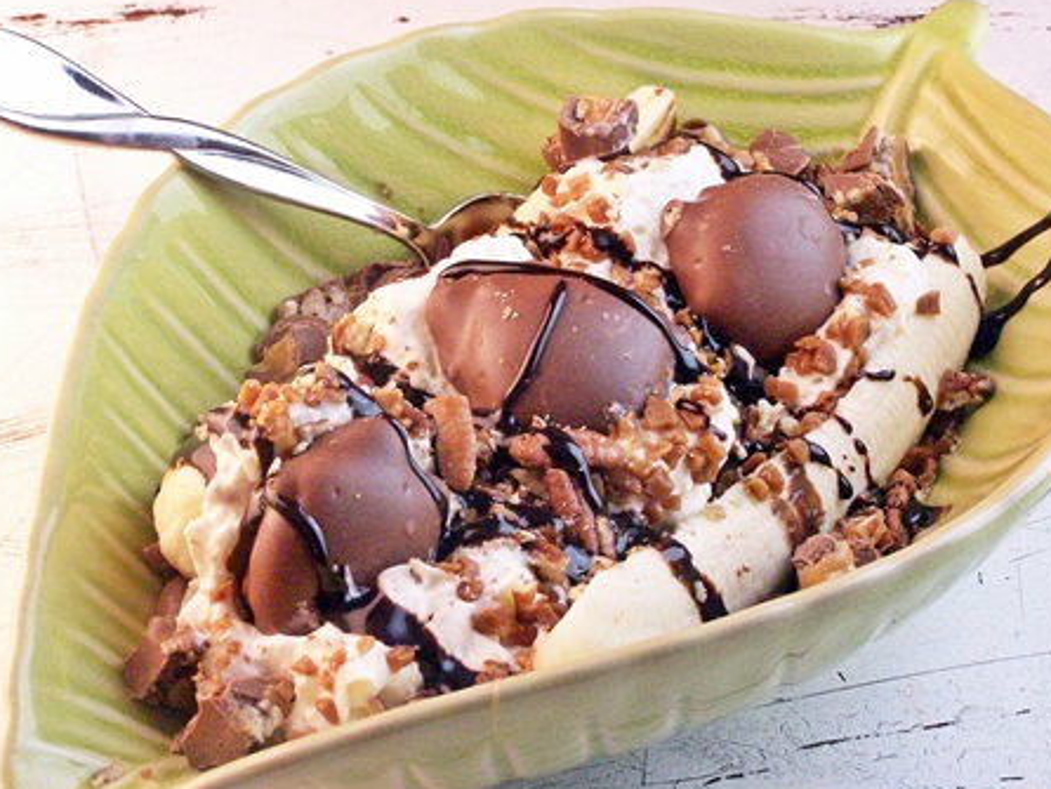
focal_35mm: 84
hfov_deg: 23.3
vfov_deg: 17.6
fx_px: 2552
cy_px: 427
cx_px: 523
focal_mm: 12.4
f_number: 4.5
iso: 400
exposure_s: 1/125
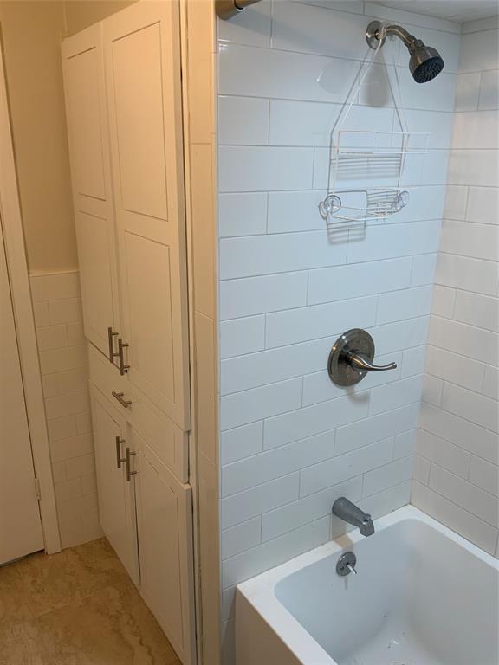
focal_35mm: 29
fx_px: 557
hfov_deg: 48.2
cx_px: 250
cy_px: 332
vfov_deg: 61.7
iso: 64
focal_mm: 3
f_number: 1.8
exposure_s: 1/120
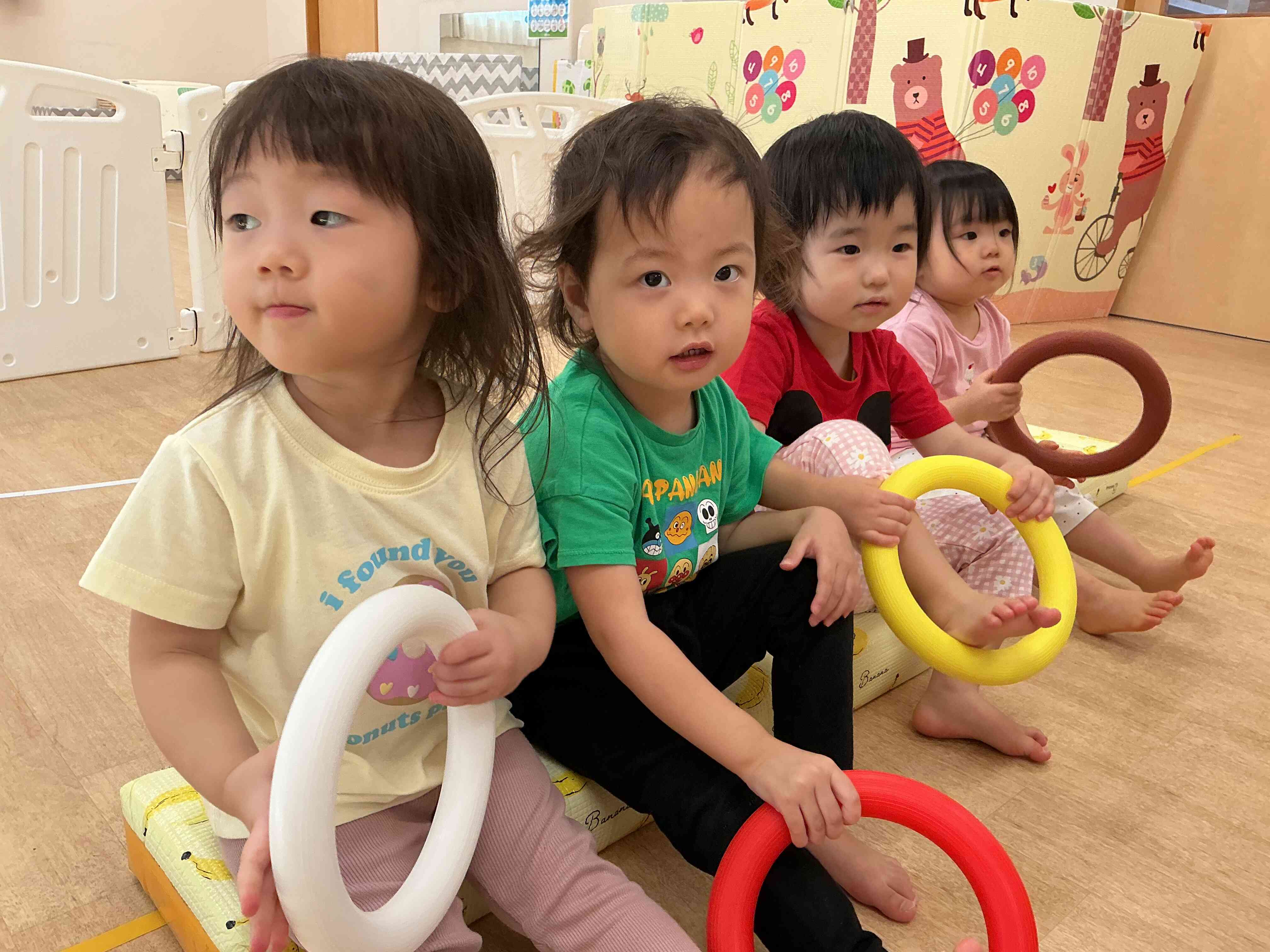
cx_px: 635
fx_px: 1064
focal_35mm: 29
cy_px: 476
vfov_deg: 48.2
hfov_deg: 61.7
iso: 50
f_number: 1.8
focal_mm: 3
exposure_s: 1/120
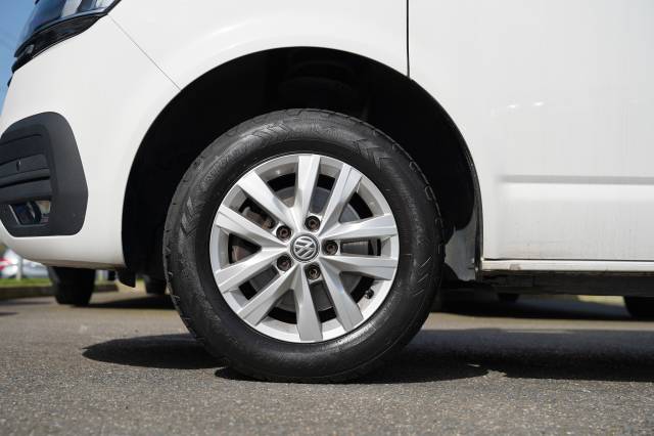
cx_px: 327
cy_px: 218
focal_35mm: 54
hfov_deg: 36.7
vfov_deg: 24.9
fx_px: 986
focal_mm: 54.3
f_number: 4.5
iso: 100
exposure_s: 1/500
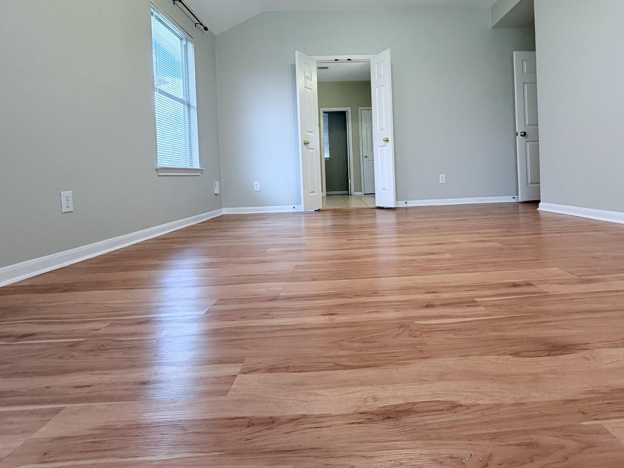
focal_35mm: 19
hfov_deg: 84.1
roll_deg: +1.7
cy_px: 178
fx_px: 343
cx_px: 360
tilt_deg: +0.1
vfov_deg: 67.7
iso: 250
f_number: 2.2
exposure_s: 1/120
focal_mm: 2.22
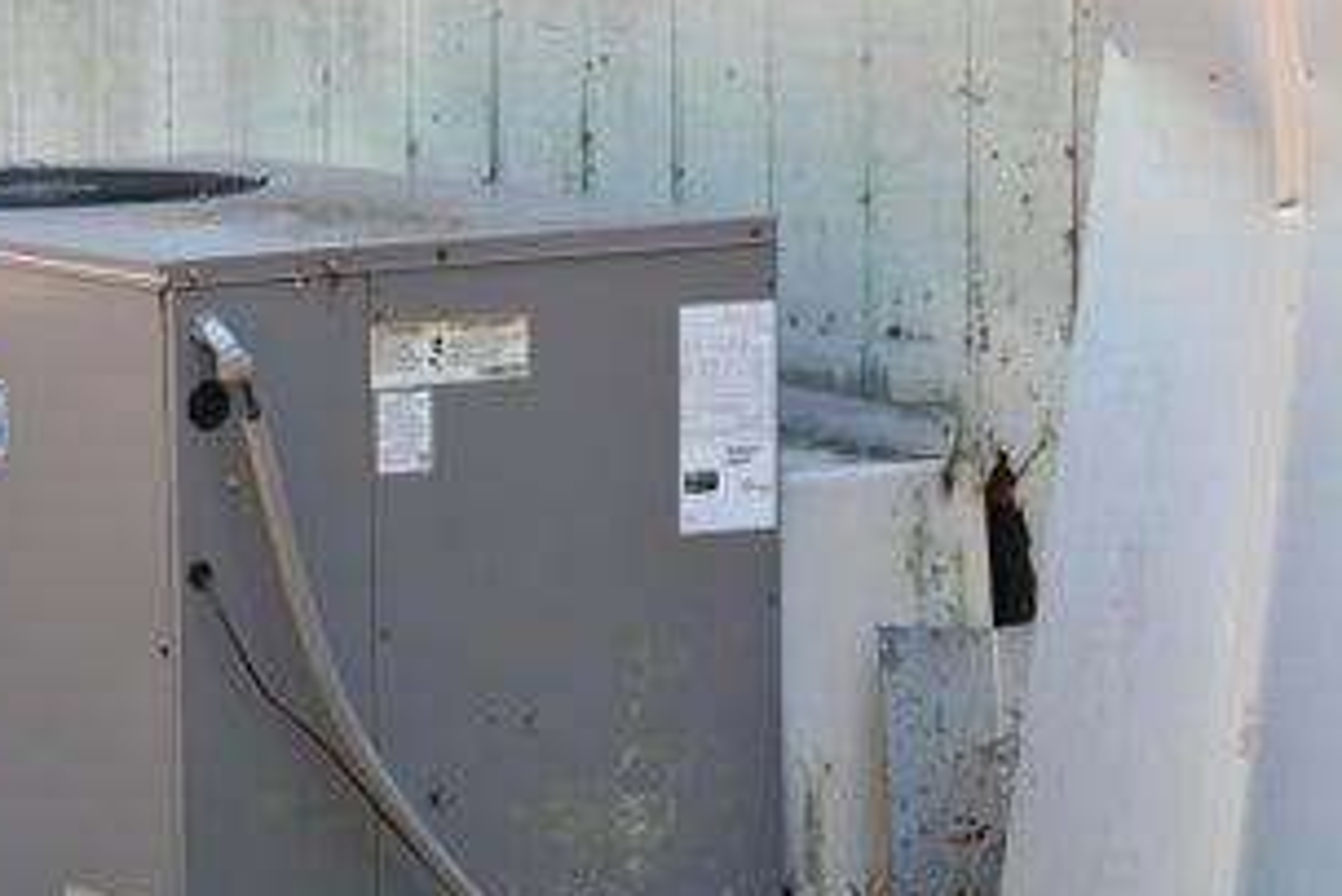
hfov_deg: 9.4
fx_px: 8130
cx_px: 256
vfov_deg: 6.3
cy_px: 481
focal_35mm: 218
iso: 400
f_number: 5
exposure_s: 1/100
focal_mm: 92
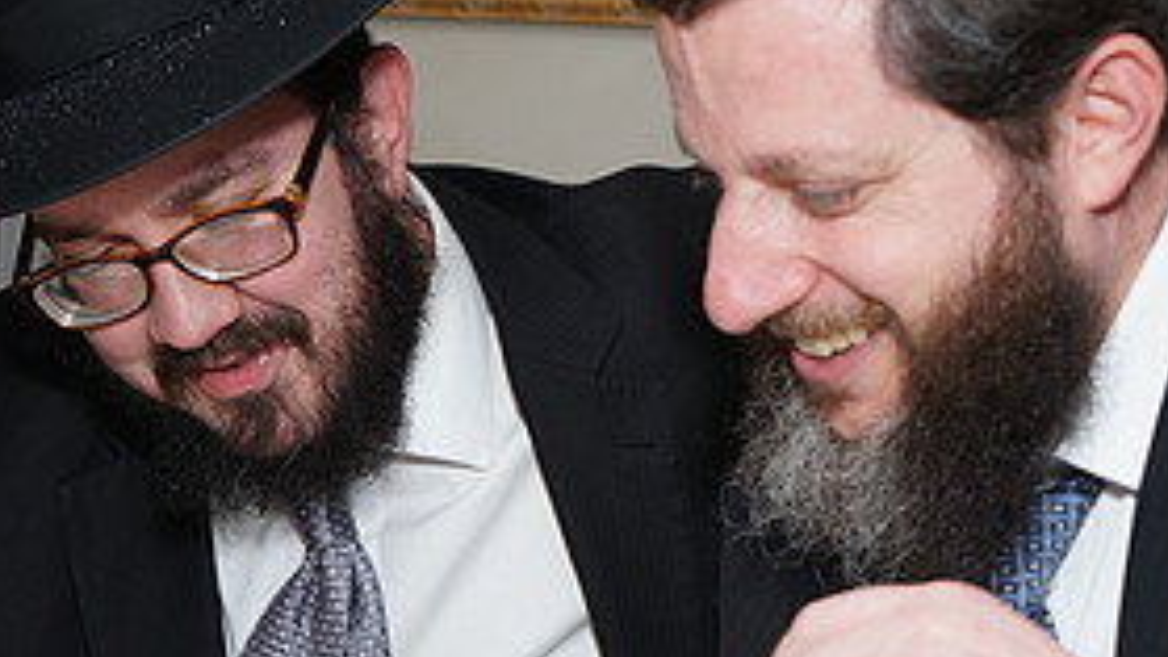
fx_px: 2633
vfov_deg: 14.2
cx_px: 653
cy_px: 504
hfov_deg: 25.0
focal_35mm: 85
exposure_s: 1/100
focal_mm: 39
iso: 320
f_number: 5.6
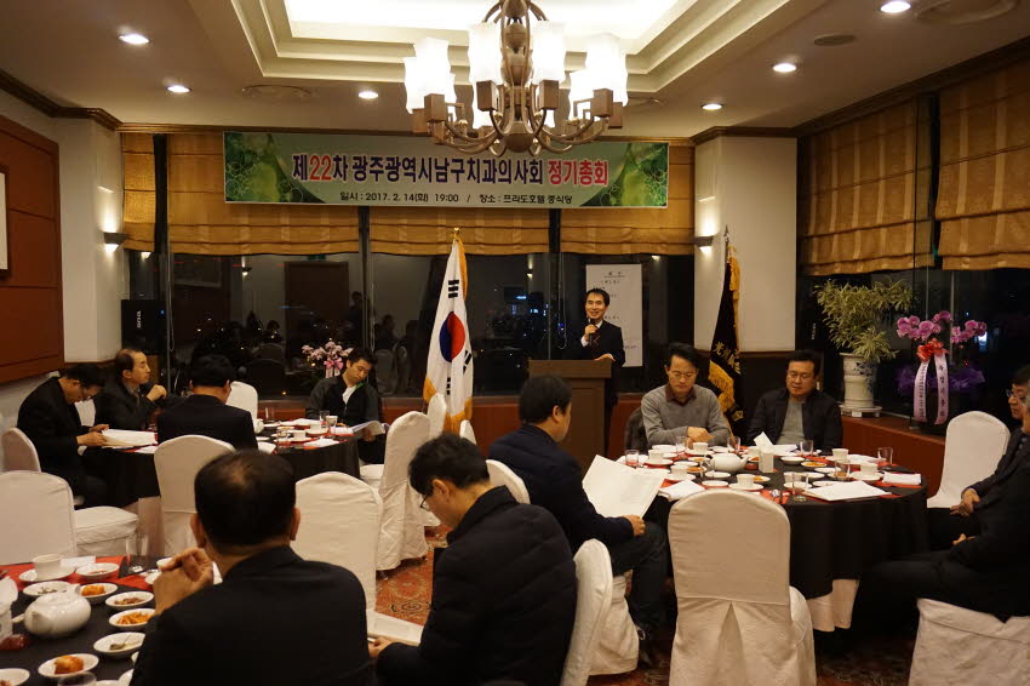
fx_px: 901
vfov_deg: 41.7
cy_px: 343
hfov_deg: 59.5
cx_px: 515
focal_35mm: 32
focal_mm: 21
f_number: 4
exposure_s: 1/160
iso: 3200
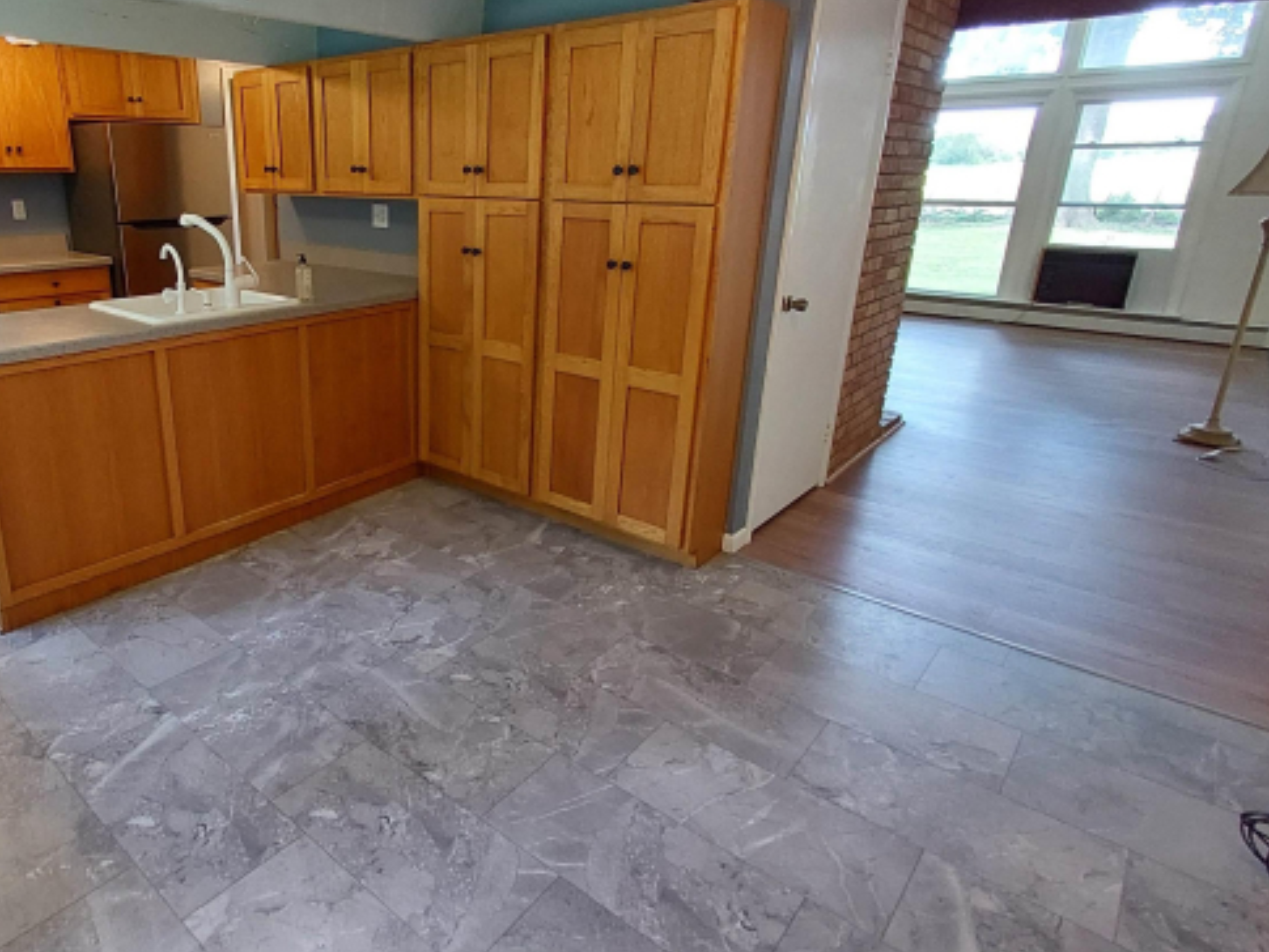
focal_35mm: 22
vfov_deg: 60.9
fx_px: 807
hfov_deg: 74.0
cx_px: 420
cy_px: 421
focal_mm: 1.64
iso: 160
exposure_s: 1/40
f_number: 2.2
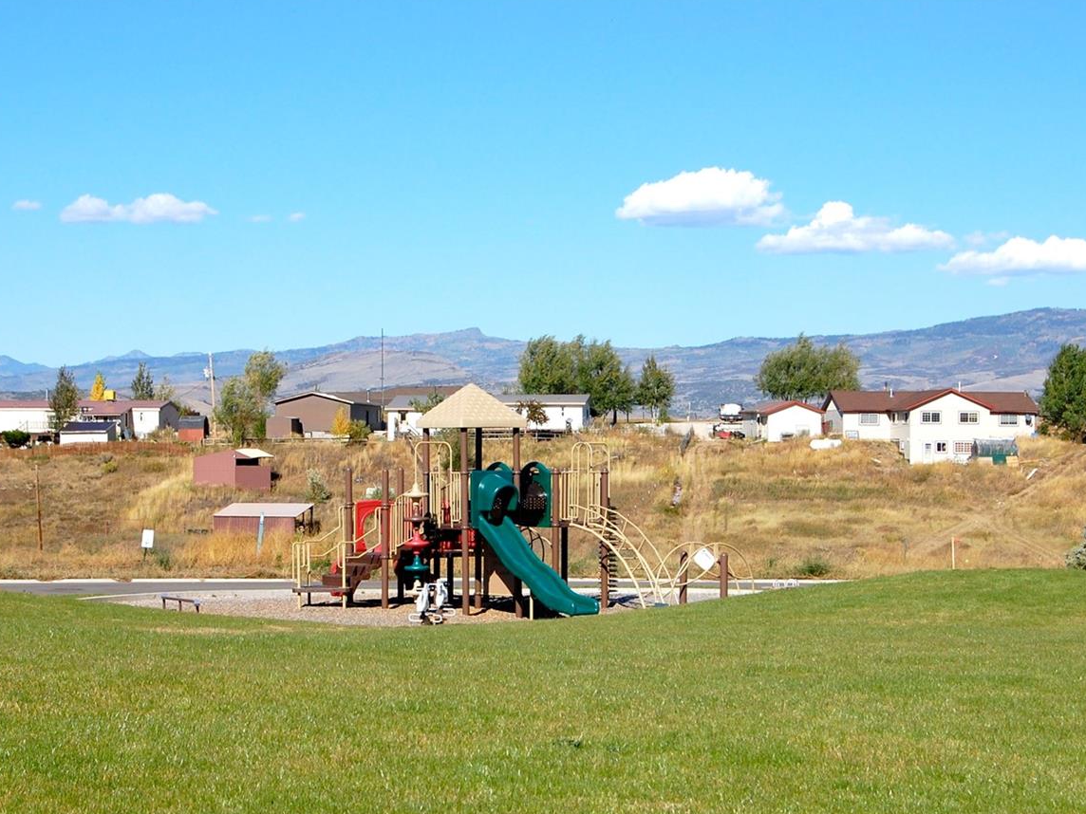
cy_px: 491
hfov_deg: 21.6
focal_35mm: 91
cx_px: 503
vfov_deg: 16.3
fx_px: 2845
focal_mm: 45
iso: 200
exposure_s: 1/400
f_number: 10
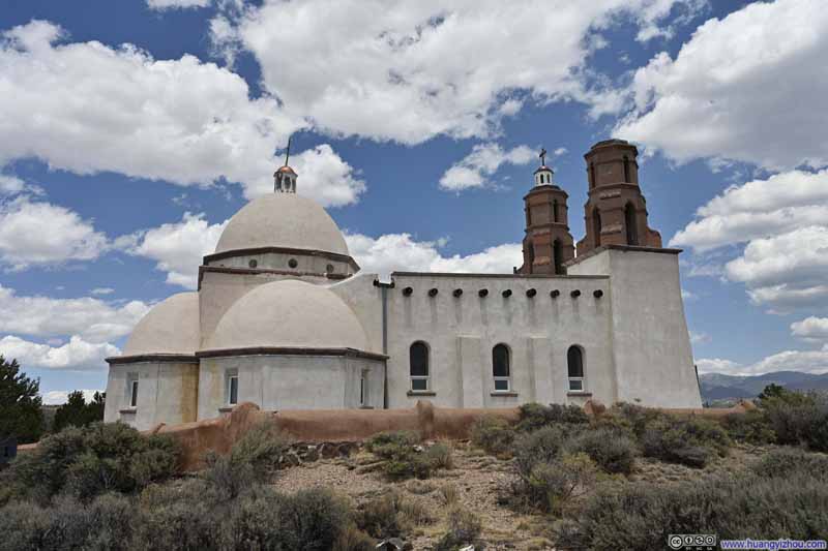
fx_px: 632
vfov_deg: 47.1
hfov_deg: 66.4
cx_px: 414
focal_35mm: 28
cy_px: 276
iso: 64
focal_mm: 27.5
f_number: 5.6
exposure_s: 1/1000
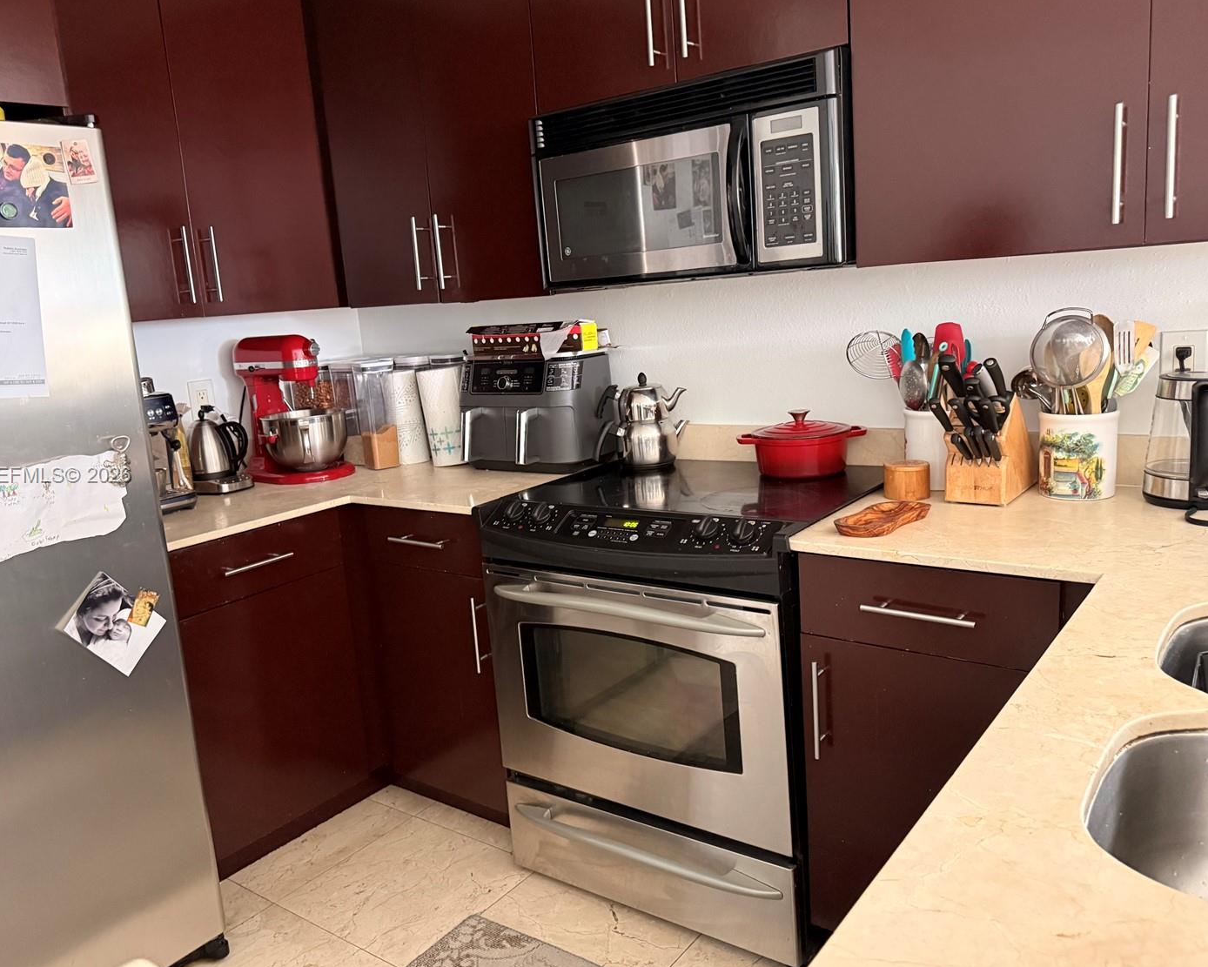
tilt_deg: -10.4
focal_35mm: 27
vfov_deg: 53.2
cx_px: 556
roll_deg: +4.5
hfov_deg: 64.0
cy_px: 476
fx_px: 966
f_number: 1.78
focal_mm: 6.76
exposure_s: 1/40
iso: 640
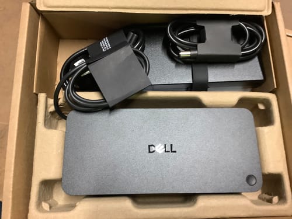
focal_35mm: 31
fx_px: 261
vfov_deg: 45.4
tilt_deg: -76.2
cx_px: 146
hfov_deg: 58.4
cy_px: 110
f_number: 2.4
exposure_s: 1/33
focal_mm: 3.3
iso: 400
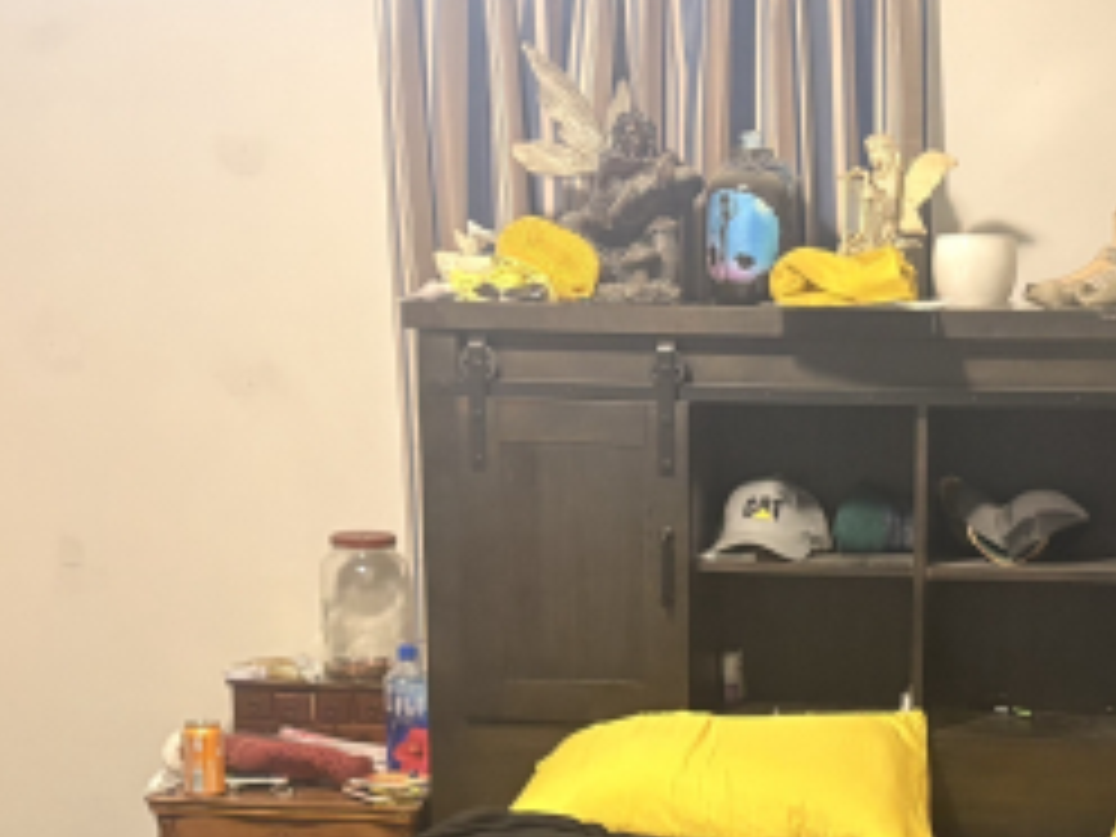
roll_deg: -1.2
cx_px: 848
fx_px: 2257
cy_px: 778
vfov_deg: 20.5
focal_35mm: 70
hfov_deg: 27.4
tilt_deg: -10.4
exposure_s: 1/60
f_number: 1.6
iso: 400
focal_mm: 5.96
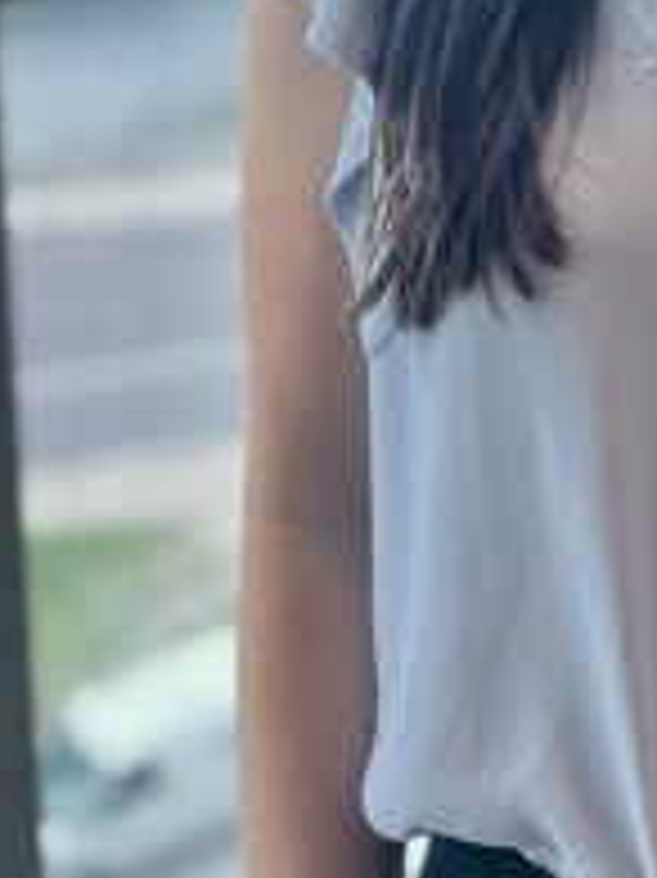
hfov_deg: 19.4
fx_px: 1799
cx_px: 806
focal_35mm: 71
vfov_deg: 24.4
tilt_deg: -7.4
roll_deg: -0.8
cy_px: -227
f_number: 1.5
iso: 50
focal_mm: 5.7
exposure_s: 1/172
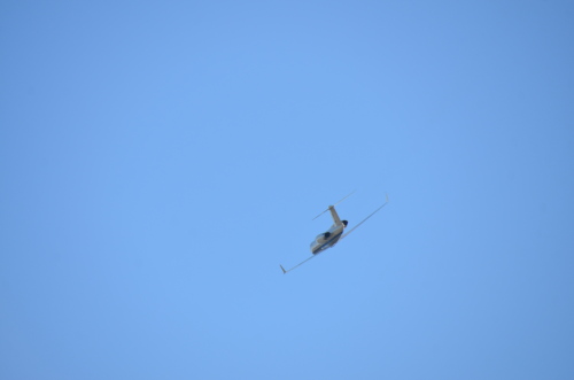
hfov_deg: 4.6
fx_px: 7159
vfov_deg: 3.0
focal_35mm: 450
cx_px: 287
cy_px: 190
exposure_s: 1/640
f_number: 6.3
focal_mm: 300
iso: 200
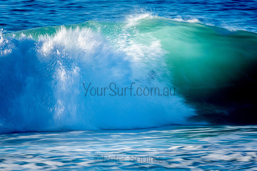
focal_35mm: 750
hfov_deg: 2.7
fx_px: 5355
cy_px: 86
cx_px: 128
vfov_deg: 1.8
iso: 100
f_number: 25
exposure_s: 1/25
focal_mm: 500
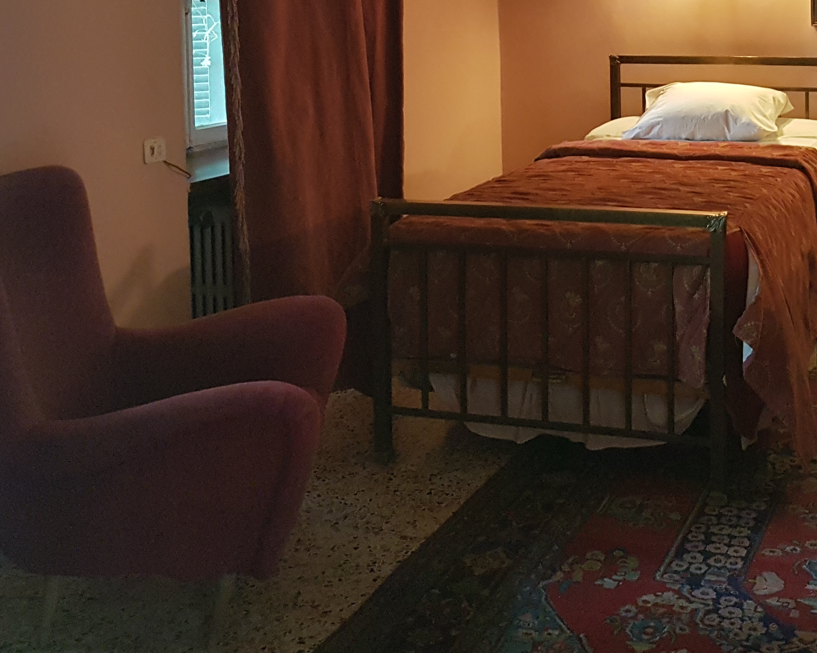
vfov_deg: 29.3
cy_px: 93
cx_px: 724
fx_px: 1209
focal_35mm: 50
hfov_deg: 35.3
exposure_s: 1/14
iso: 250
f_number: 1.7
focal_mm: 4.2
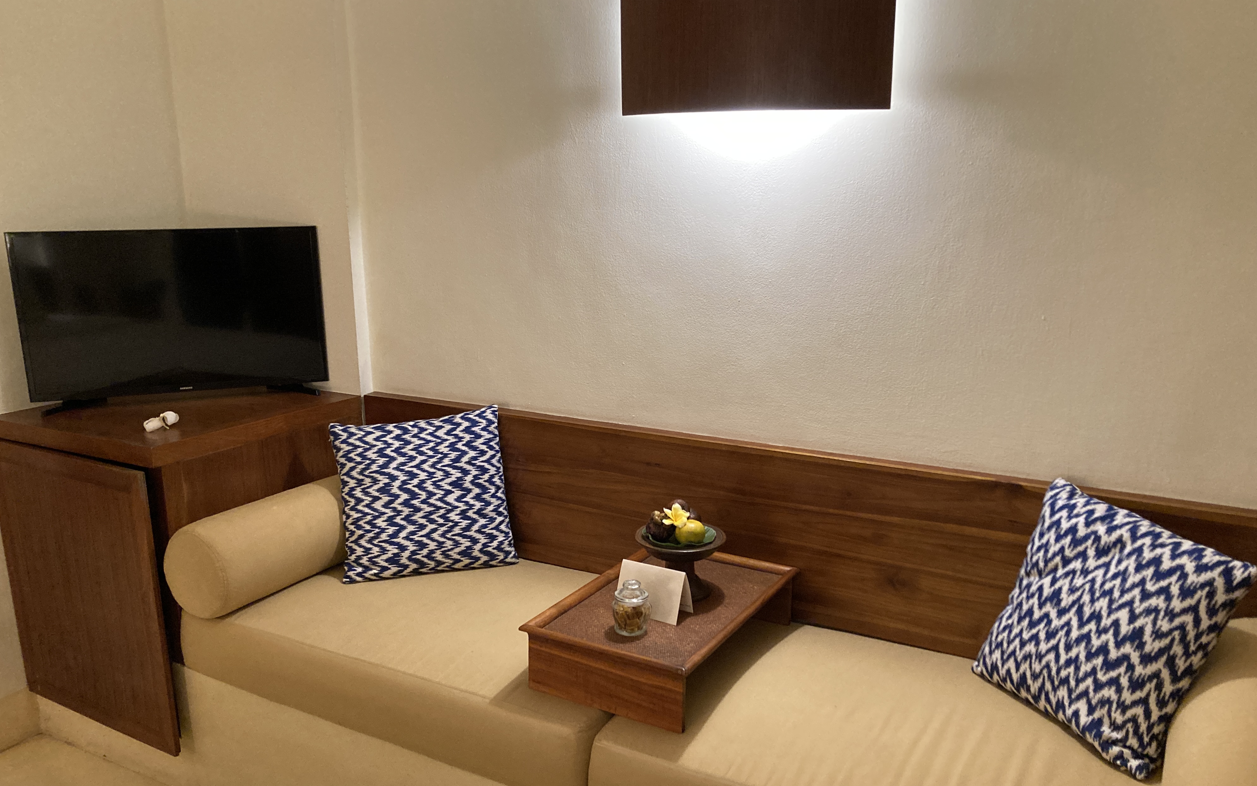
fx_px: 1028
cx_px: 631
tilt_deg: -12.9
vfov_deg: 41.8
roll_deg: +0.1
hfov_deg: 62.9
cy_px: 417
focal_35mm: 30
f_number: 1.8
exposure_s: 1/50
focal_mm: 3.99
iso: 250
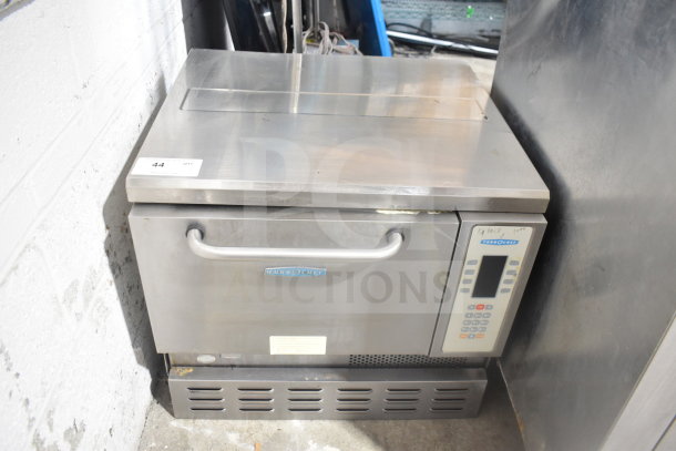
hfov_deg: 61.9
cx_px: 338
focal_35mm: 30
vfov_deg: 43.6
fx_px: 563
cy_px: 226
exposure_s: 1/30
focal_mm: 20
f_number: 3.5
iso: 1000
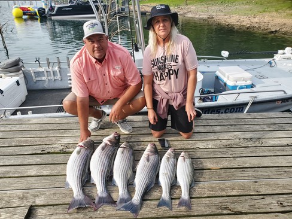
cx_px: 146
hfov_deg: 67.3
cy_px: 110
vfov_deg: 53.1
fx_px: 219
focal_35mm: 26
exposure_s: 1/463
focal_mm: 4.3
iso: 50
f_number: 2.4
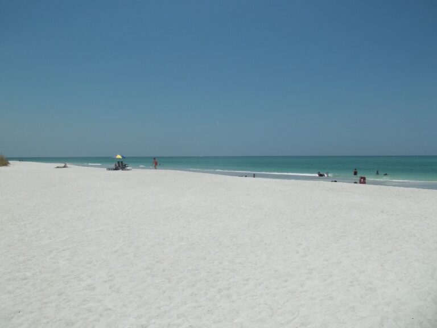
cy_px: 164
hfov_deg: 55.4
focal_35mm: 33
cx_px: 218
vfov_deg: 42.9
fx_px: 417
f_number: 8
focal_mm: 5.9
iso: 64
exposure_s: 1/500
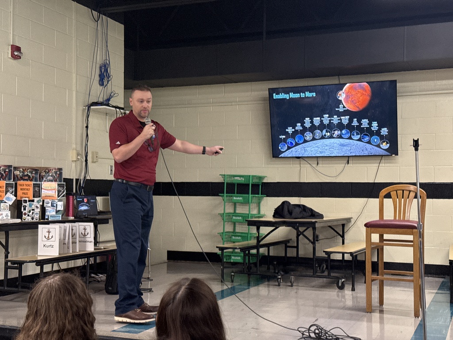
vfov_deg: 30.3
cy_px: 170
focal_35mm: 48
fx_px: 628
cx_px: 226
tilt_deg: +0.5
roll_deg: -1.5
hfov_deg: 39.7
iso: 320
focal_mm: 6.76
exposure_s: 1/40
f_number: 1.78
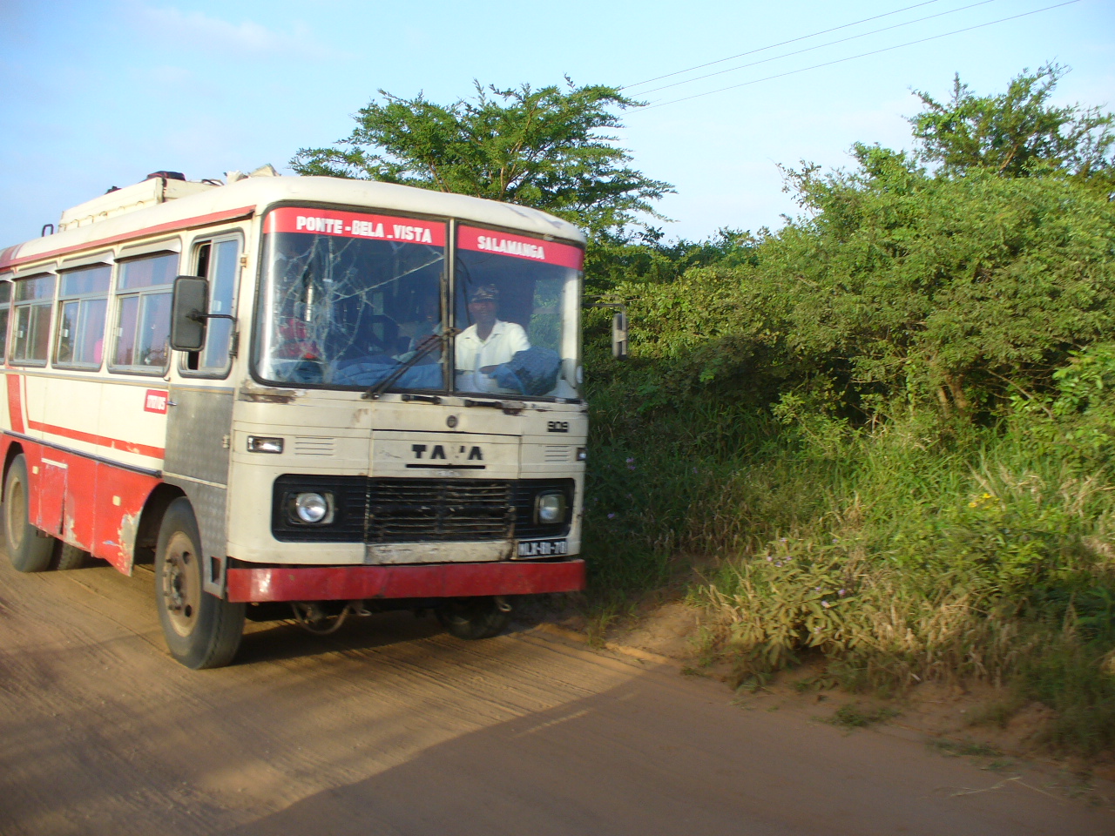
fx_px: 1192
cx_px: 558
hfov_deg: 50.1
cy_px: 418
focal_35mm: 37
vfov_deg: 38.7
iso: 80
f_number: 2.8
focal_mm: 6.1
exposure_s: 1/400
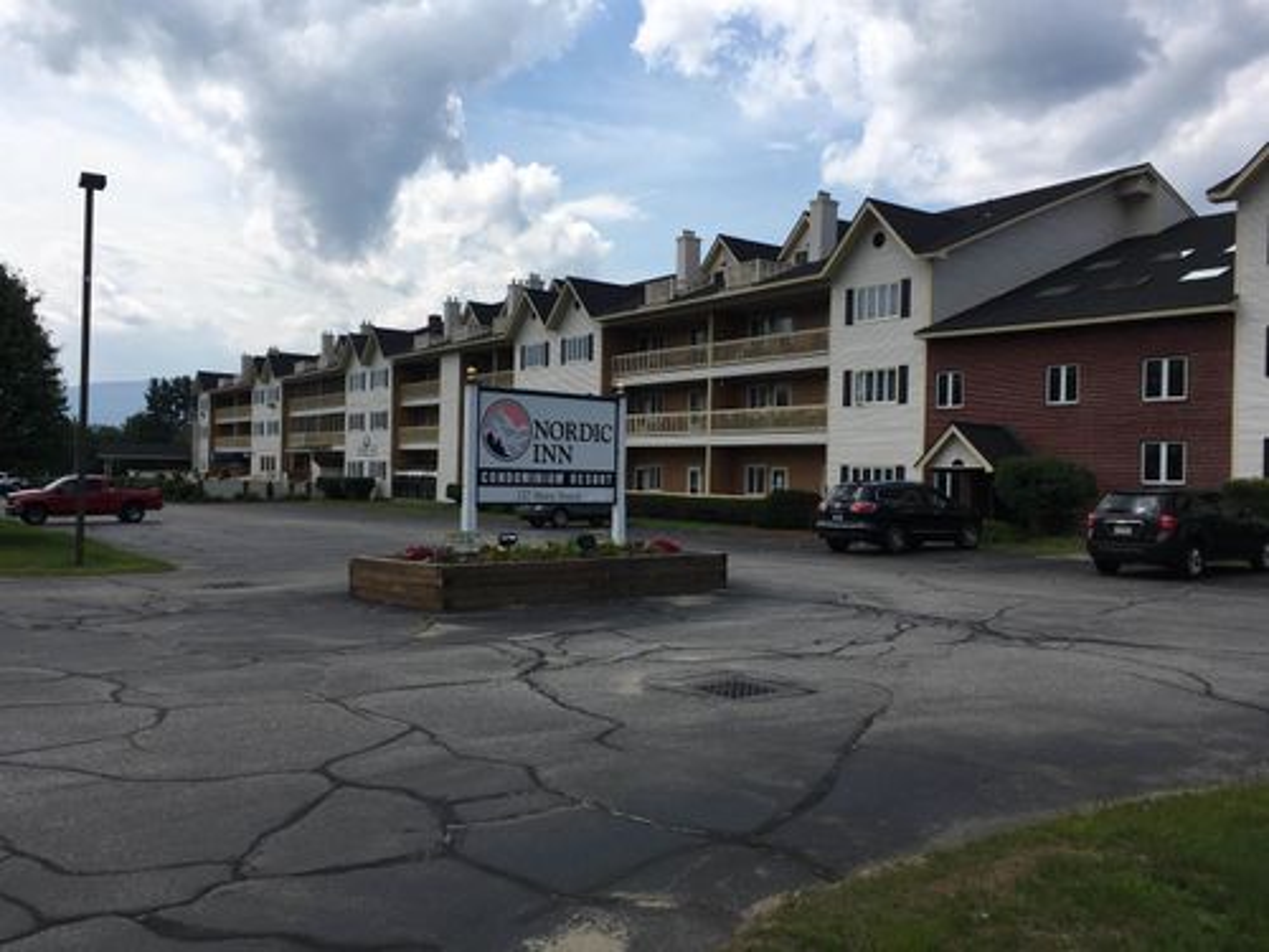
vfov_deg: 48.2
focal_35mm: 29
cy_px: 476
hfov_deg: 61.7
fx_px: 1063
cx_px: 634
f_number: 2.2
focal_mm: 4.15
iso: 25
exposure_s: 1/2481
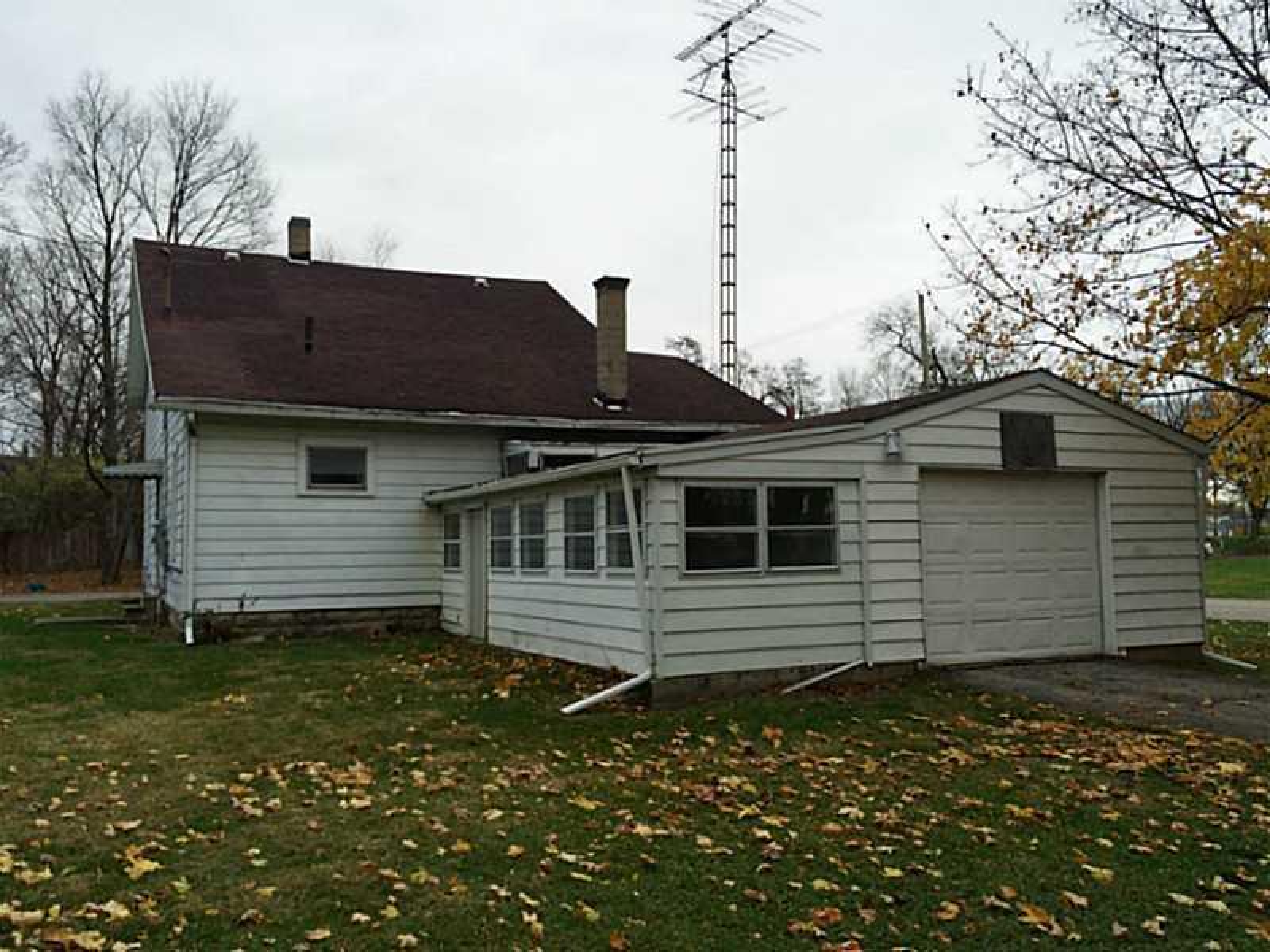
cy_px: 476
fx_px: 1064
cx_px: 635
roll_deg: +1.0
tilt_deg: +5.3
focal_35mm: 29
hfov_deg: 61.7
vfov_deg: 48.2
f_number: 2.2
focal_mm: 4.15
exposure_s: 1/1026
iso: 32
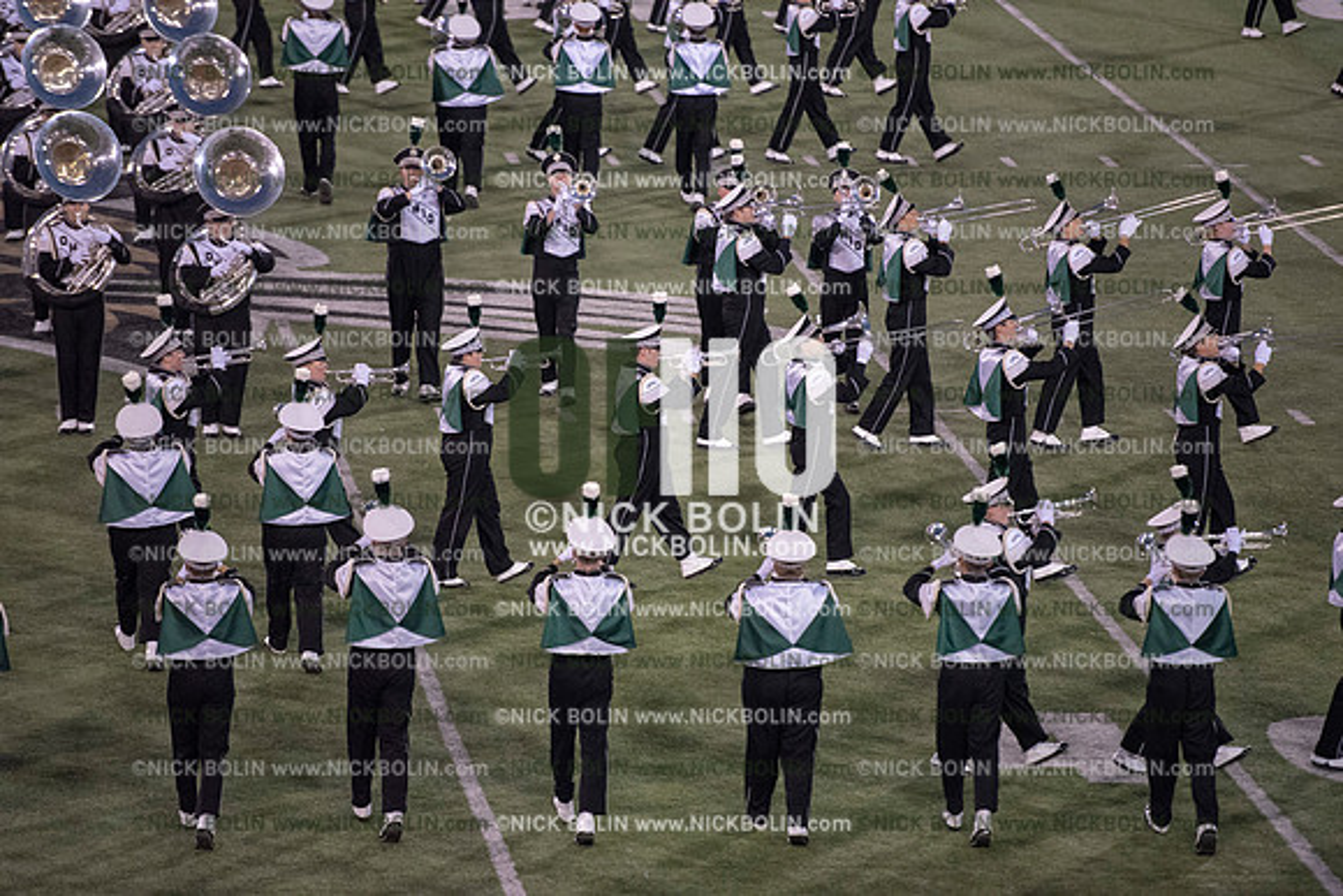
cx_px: 672
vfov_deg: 6.9
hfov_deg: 10.3
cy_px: 448
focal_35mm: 200
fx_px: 7463
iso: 5000
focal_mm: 200
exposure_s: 1/1250
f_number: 3.2
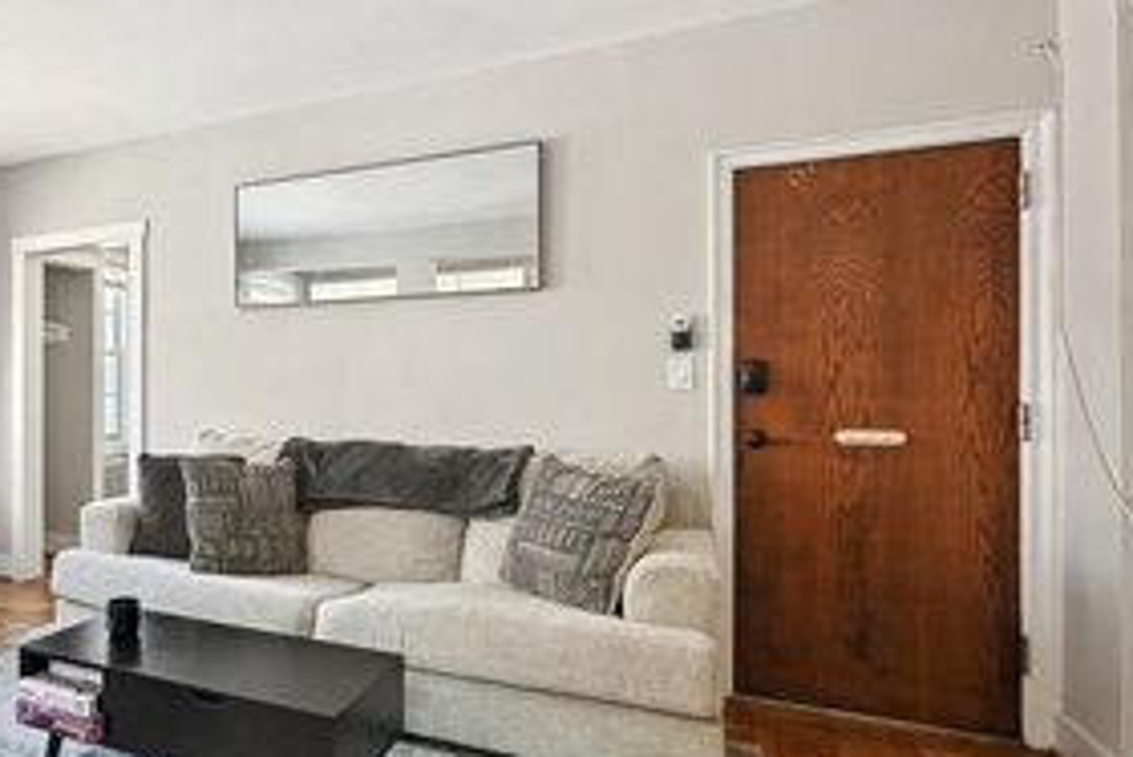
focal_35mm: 24
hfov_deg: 67.2
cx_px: 235
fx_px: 756
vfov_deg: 53.2
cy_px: 389
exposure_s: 1/6
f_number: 9
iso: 200
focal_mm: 14
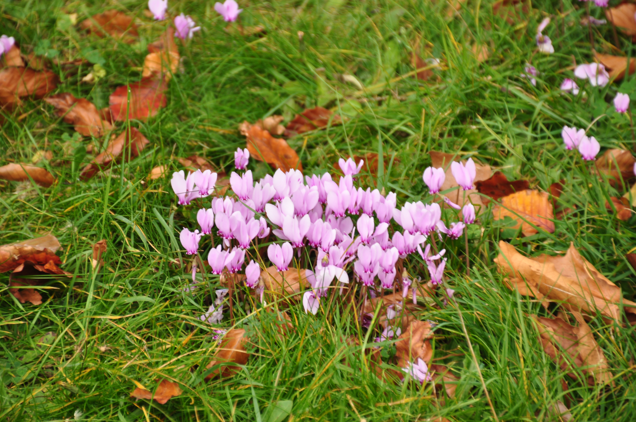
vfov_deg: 3.4
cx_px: 318
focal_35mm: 405
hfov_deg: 5.1
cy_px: 211
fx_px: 7146
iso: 200
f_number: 6.3
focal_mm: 270
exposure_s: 1/30
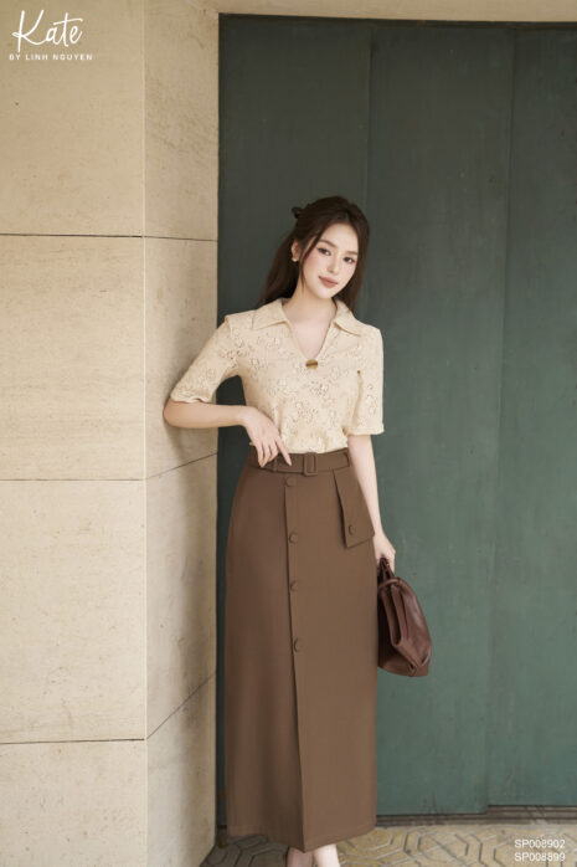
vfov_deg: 39.6
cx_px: 288
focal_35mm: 50
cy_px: 434
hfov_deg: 27.0
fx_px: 1203
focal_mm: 50
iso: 320
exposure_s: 1/125
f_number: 2.2
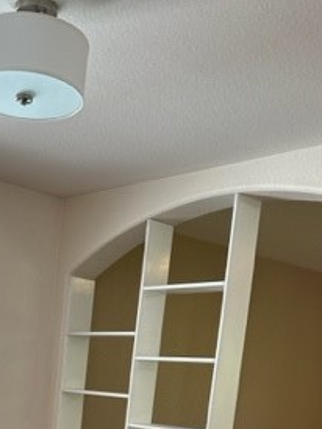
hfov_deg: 24.9
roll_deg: -3.9
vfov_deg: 30.3
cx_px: -3
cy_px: 485
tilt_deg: -9.2
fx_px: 693
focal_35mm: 56
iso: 100
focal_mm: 6.86
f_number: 1.78
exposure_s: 1/120
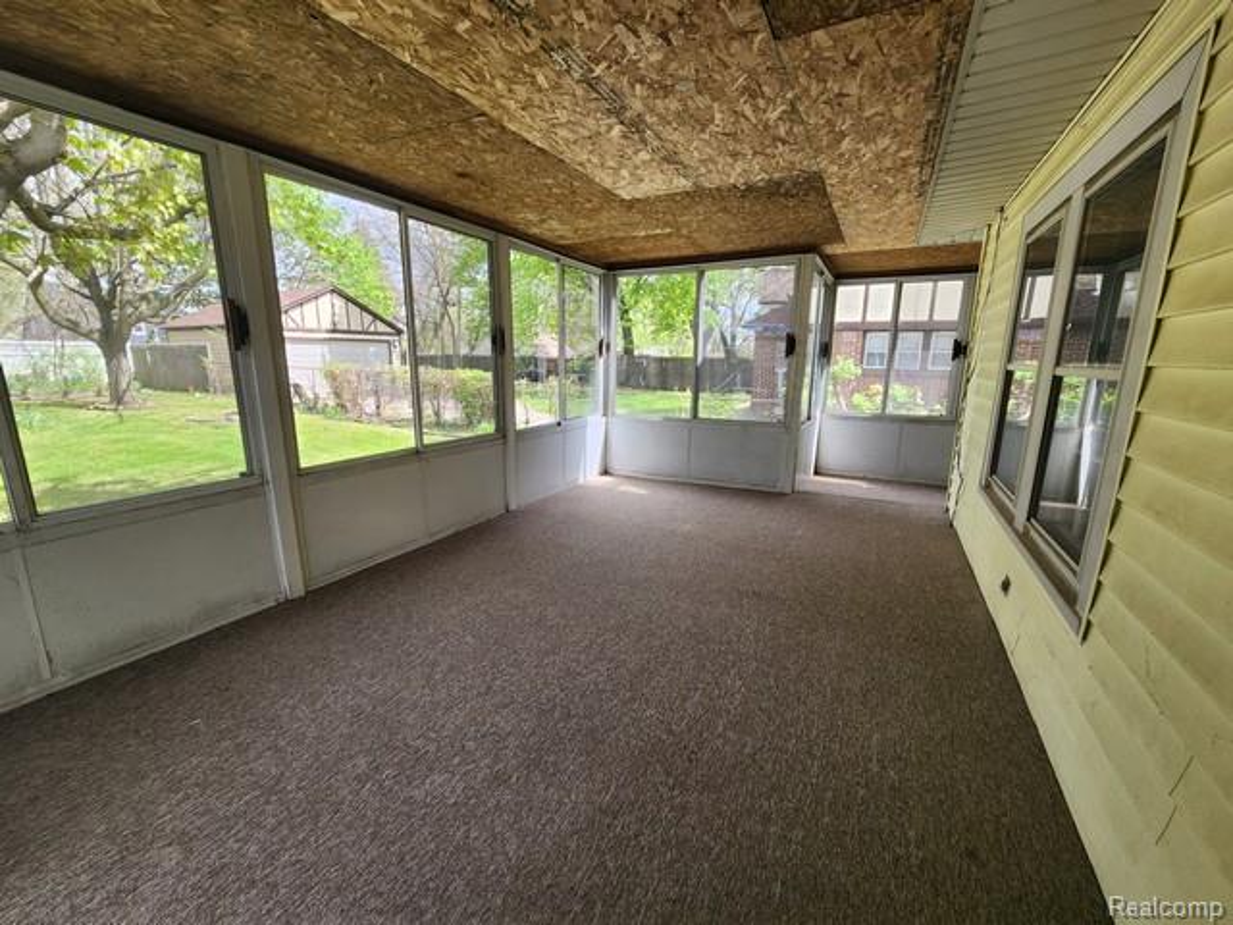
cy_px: 462
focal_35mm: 13
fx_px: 463
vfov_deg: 89.9
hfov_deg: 106.2
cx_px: 616
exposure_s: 1/224
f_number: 2.2
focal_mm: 2.2
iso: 50
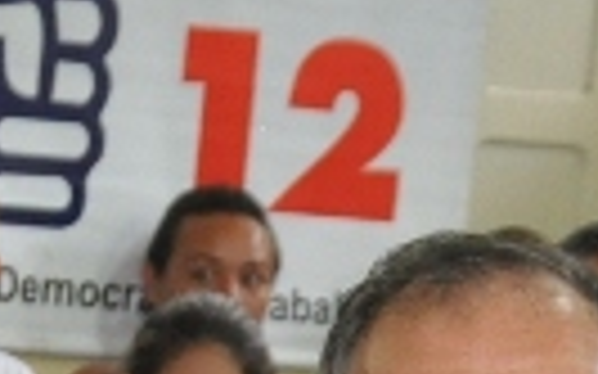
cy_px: 723
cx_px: -315
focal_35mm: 276
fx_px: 4496
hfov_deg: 7.5
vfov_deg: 4.7
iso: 1600
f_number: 5
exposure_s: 1/60
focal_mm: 30
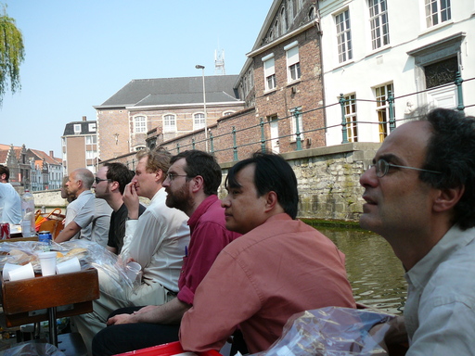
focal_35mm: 35
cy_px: 178
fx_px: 480
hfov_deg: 52.6
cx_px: 238
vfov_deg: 40.7
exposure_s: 1/640
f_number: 2.8
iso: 80
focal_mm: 5.2
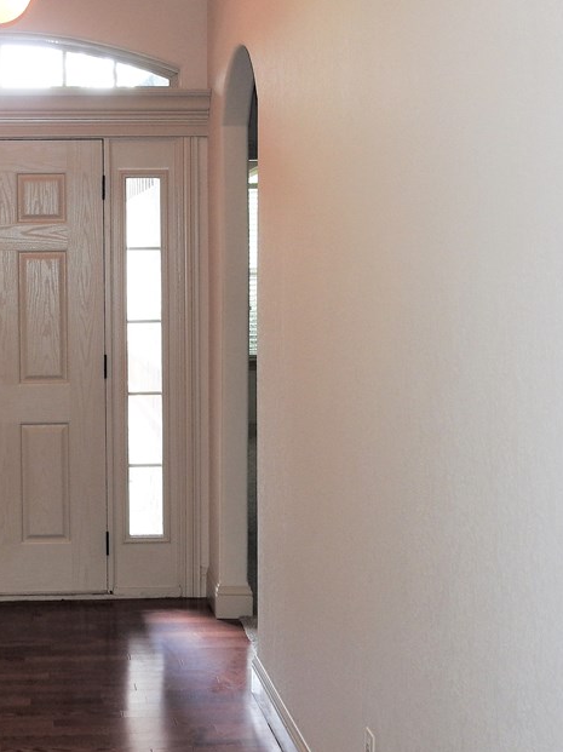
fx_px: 1433
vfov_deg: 29.4
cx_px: 91
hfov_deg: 21.9
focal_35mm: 66
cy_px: 321
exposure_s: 1/30
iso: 140
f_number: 3.8
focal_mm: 7.2
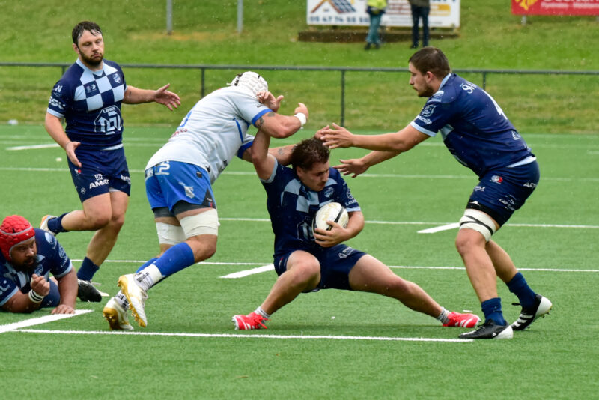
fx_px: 2663
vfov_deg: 8.6
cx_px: 300
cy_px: 200
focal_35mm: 160
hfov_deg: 12.8
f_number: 4.5
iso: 1400
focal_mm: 160
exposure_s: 1/1000
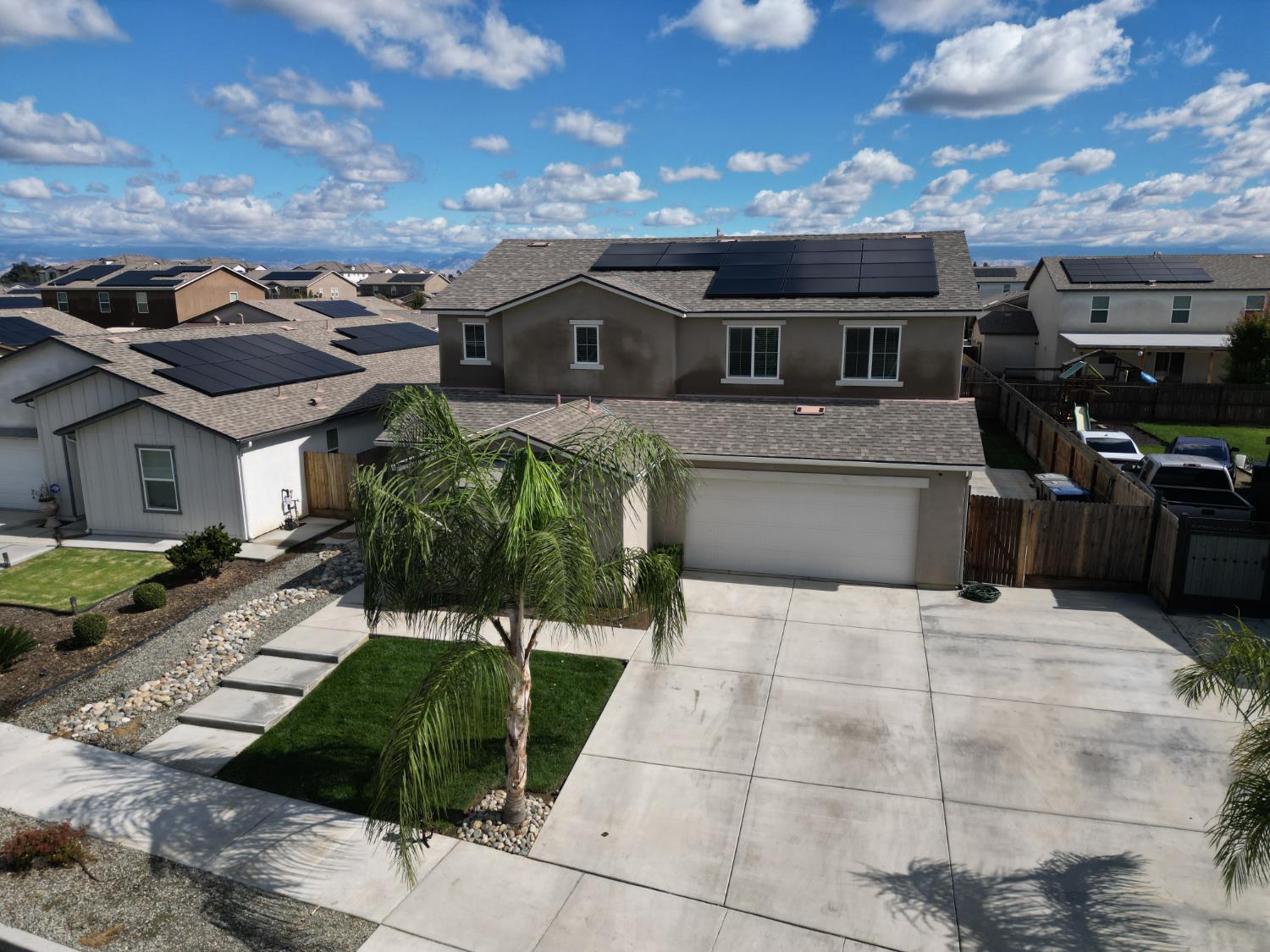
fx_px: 881
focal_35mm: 24
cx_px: 635
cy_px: 476
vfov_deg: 56.8
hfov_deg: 71.6
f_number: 1.7
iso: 100
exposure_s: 1/160
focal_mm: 6.72
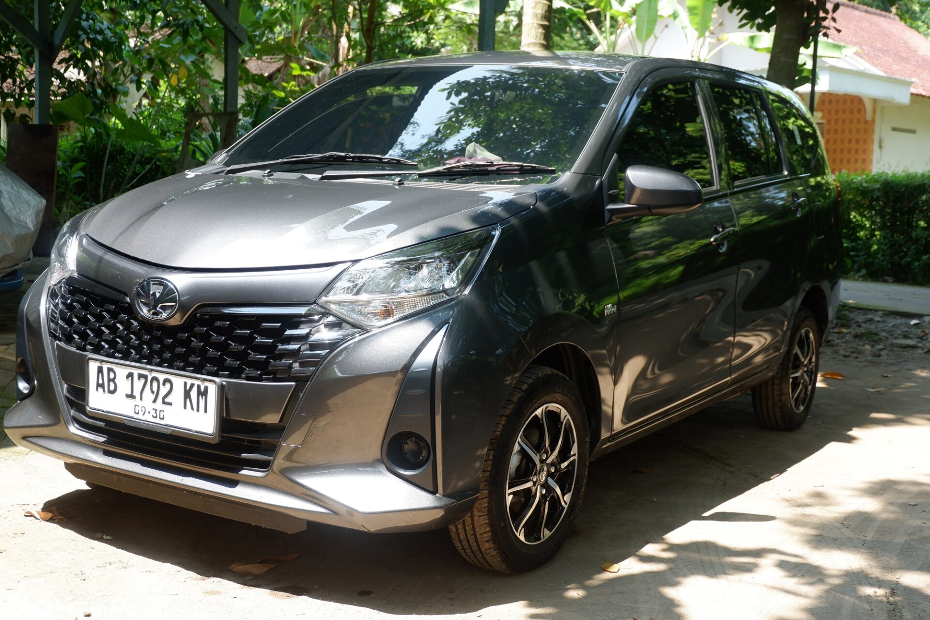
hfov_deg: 44.5
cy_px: 310
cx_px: 465
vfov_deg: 30.5
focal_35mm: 44
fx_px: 1137
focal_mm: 29.5
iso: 200
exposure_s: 1/180
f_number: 4.7
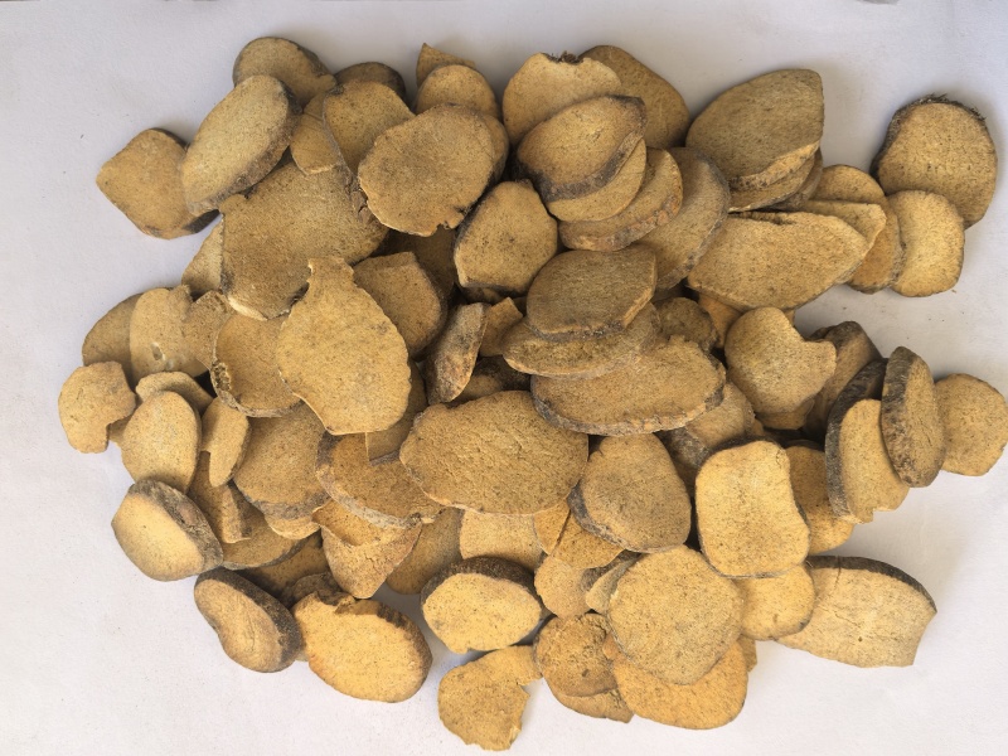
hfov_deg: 65.3
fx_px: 786
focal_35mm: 27
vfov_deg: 51.4
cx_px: 504
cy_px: 378
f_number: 2
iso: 250
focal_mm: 5.75
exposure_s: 1/100
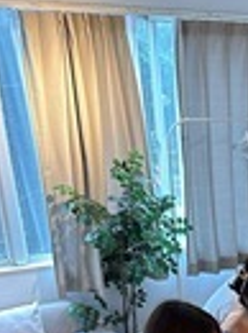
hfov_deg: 17.9
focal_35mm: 74
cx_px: 360
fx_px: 709
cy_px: 433
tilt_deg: -26.5
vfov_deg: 23.3
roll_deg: -2.5
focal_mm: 6.86
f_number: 1.78
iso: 160
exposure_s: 1/50
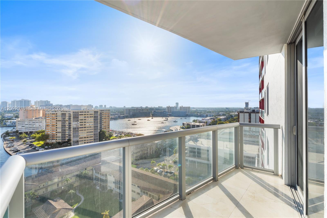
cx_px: 164
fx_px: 150
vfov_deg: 72.0
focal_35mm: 16
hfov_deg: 95.0
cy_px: 109
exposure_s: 1/50
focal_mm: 16.5
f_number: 16
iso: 250
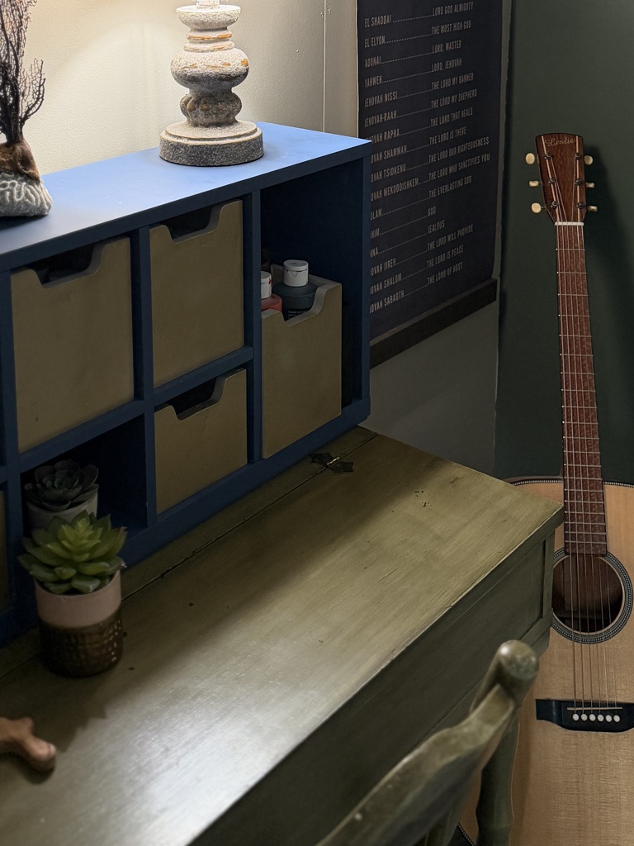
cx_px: 252
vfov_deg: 39.7
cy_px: 120
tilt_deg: -11.9
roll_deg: +0.0
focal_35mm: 45
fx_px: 1099
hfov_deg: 32.1
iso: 320
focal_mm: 6.76
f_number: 1.78
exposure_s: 1/60
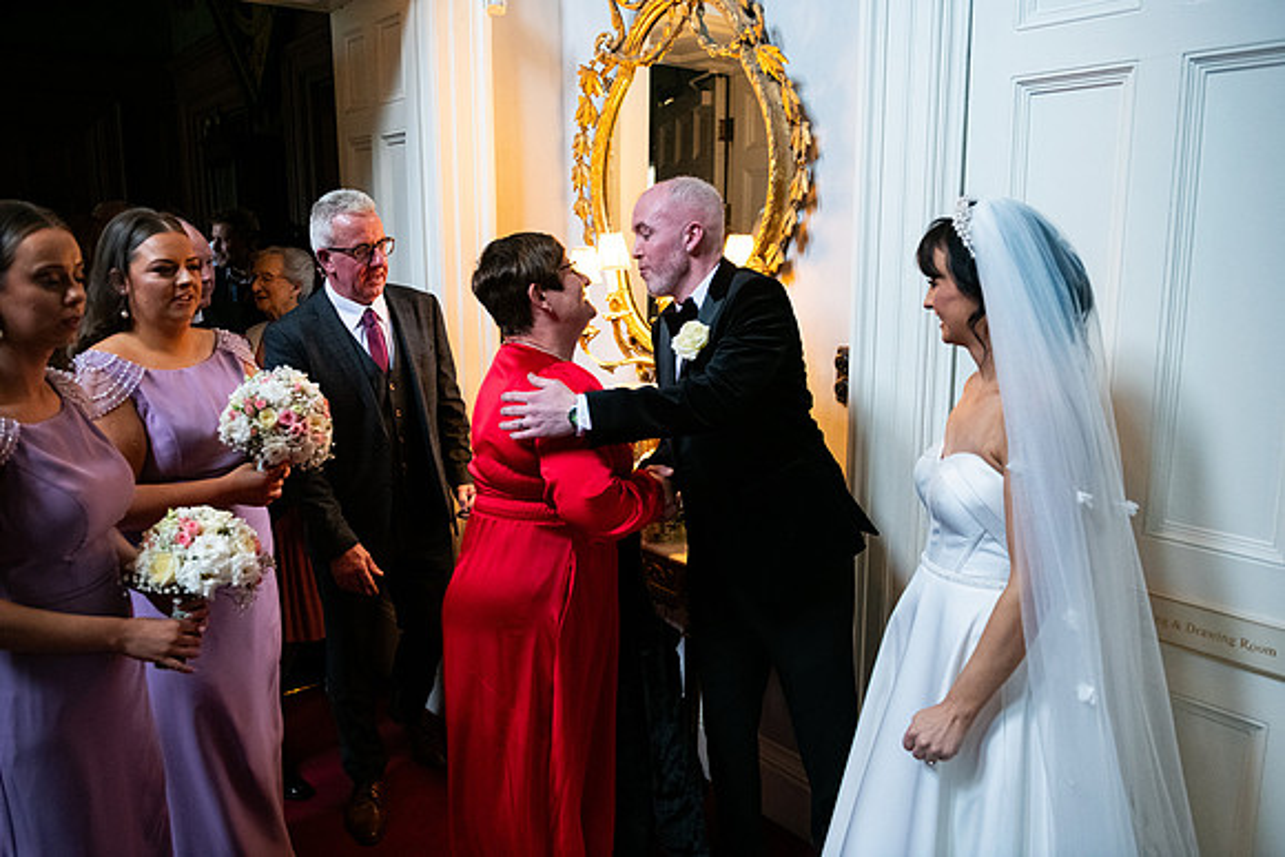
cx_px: 642
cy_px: 428
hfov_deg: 65.5
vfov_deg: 46.4
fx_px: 1000
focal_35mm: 28
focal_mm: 28
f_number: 3.5
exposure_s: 1/160
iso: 1600
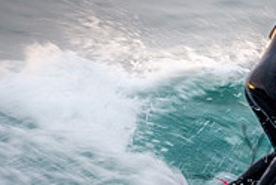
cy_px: 135
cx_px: 395
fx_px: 18022
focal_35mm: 2347
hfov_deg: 0.9
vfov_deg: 0.6
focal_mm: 500
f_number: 5.6
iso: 200
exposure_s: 1/40
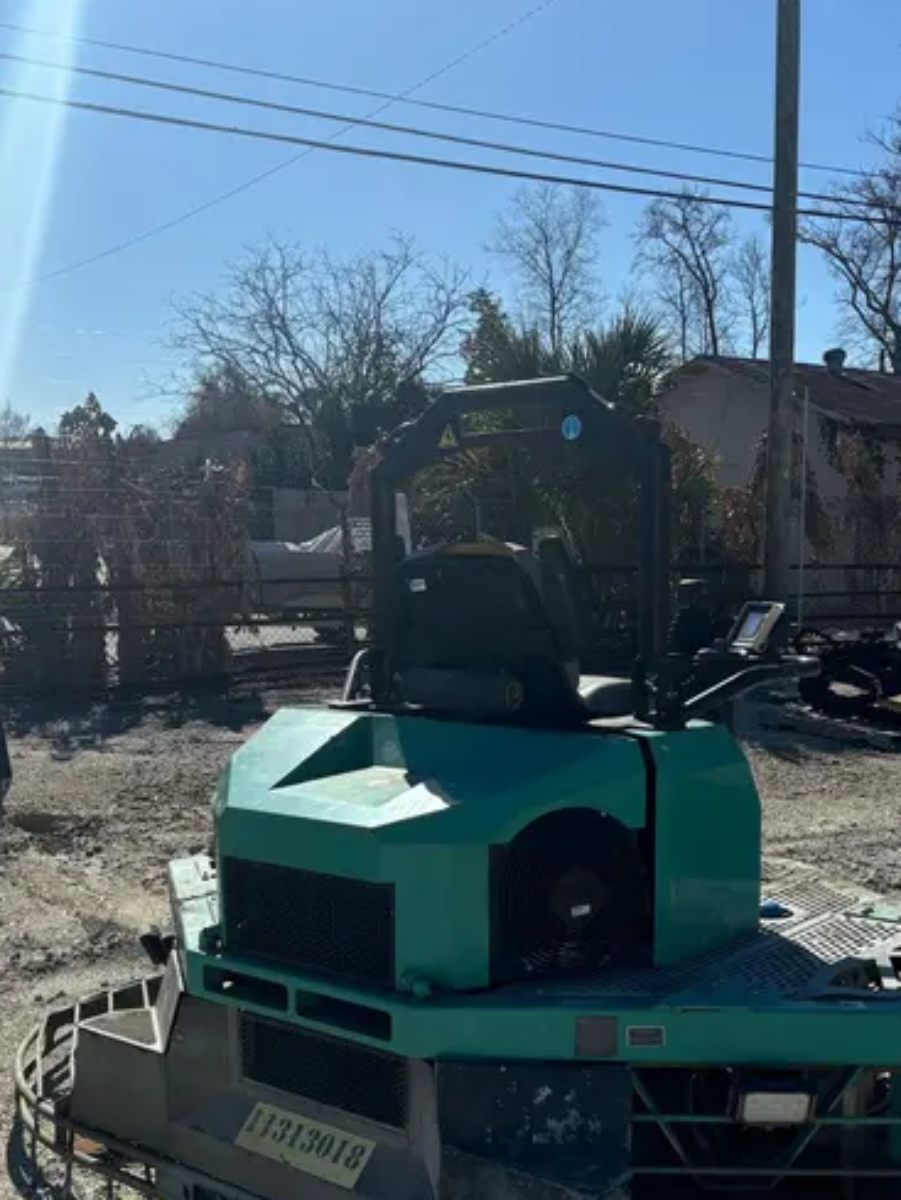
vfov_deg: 47.5
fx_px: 1353
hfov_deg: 36.7
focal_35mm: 39
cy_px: 737
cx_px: 540
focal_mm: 5.96
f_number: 1.6
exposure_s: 1/9091
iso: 50
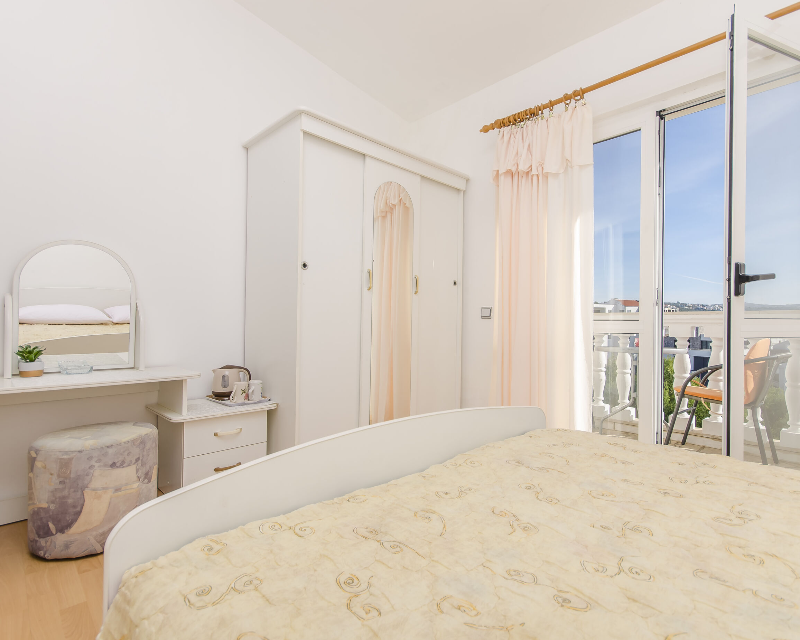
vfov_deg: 77.0
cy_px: 320
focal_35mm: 17
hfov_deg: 89.6
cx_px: 404
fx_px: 402
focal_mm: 10
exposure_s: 1/200
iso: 100
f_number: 8
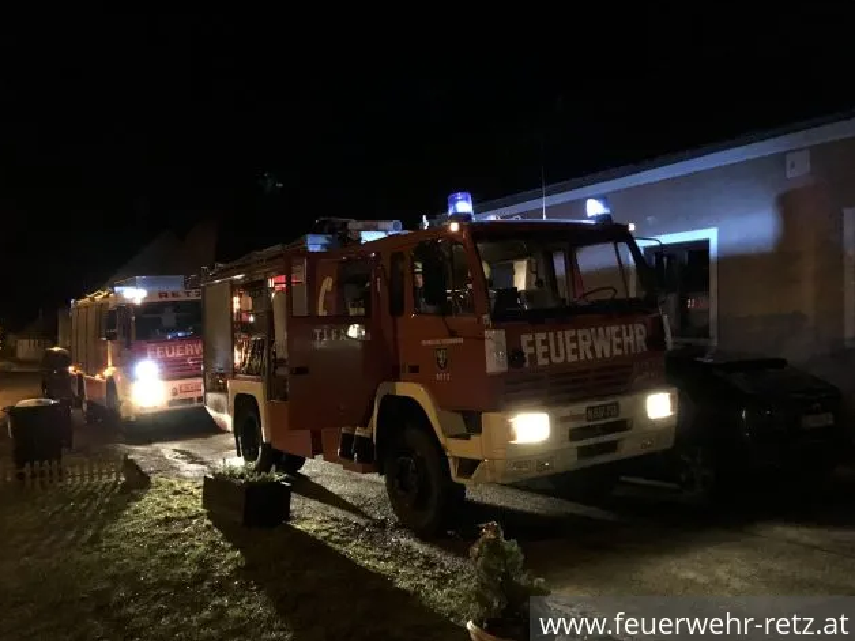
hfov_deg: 60.0
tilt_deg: +1.3
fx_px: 741
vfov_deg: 46.8
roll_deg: -0.7
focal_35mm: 30
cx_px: 415
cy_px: 323
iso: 1000
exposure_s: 1/17
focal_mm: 4.15
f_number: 2.2
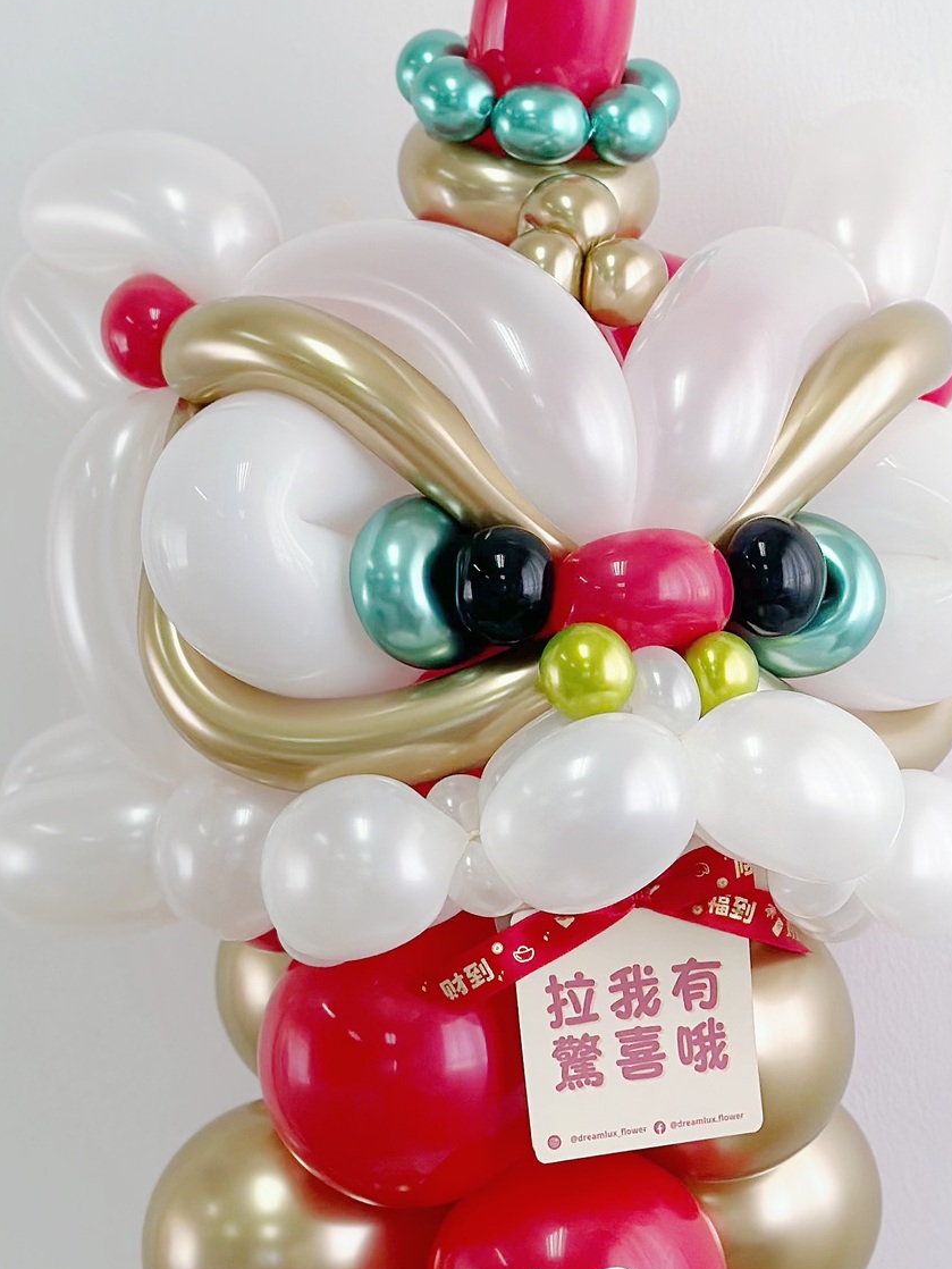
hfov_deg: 14.3
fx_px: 3775
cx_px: 747
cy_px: 513
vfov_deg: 19.1
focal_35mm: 103
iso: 64
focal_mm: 6.86
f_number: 1.78
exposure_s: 1/100
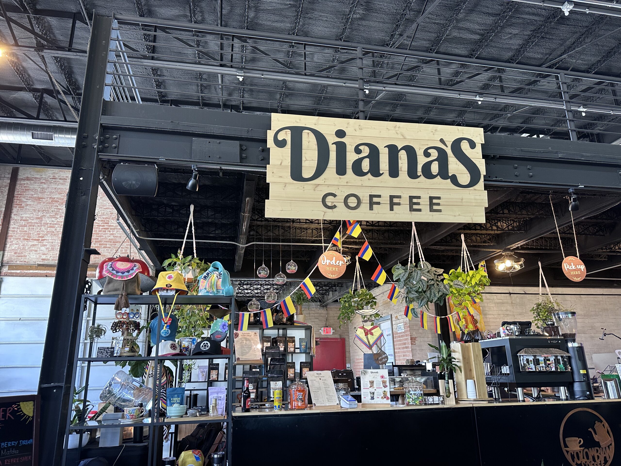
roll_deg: +0.8
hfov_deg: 71.6
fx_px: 431
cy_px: 233
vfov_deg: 56.8
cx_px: 310
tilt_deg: +16.9
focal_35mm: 24
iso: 200
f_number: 1.78
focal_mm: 6.86
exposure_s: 1/60
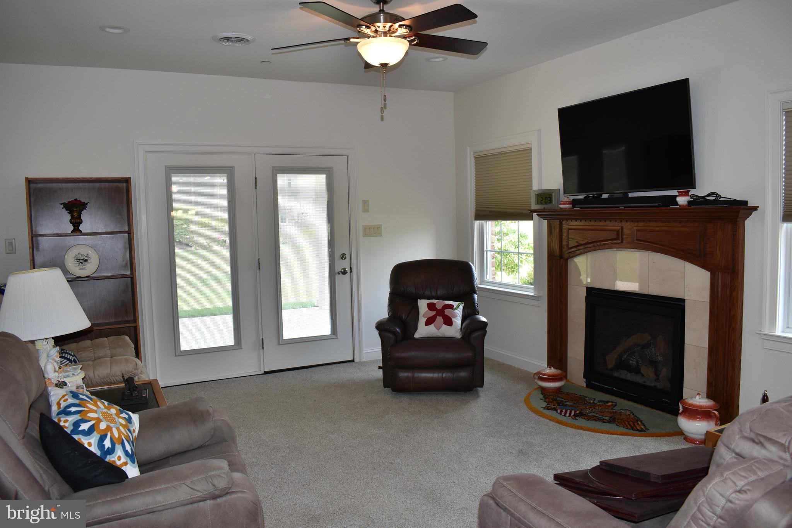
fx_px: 594
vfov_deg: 47.9
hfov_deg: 67.4
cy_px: 264
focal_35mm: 27
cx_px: 396
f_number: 5.6
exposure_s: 1/125
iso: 450
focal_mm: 18
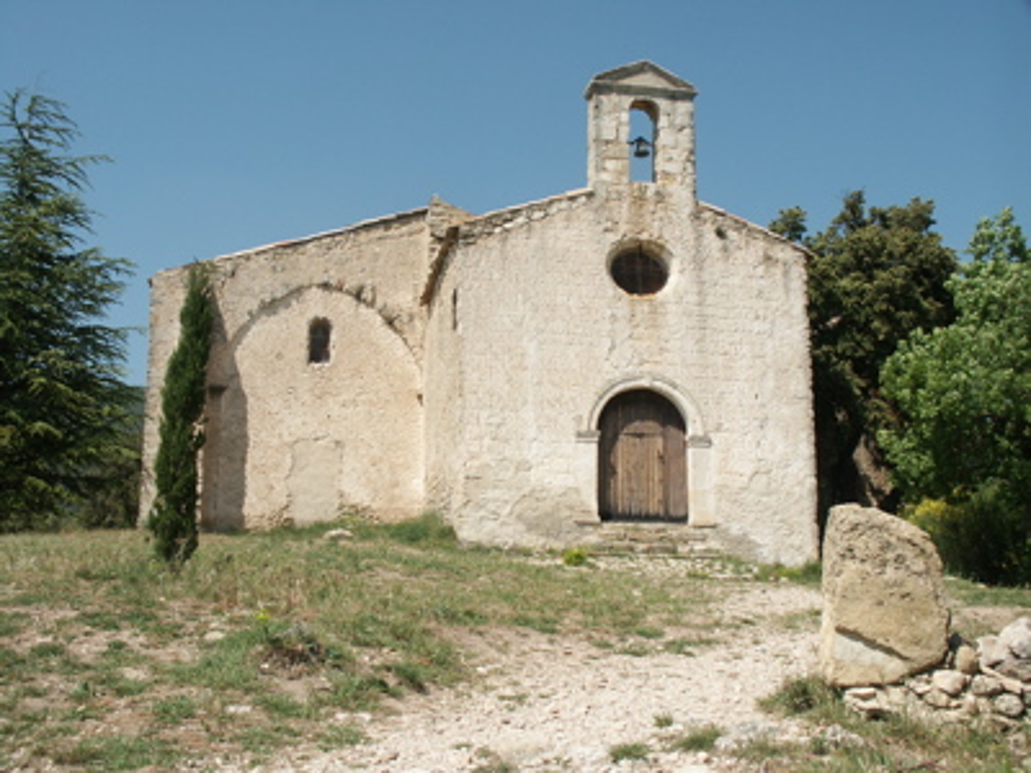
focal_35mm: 38
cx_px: 516
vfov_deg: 37.7
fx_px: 1132
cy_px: 386
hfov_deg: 49.0
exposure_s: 1/350
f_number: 8
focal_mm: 9.8
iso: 100
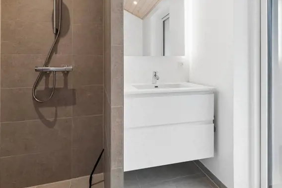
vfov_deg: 64.6
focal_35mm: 19
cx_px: 145
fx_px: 149
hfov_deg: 86.9
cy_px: 94
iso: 200
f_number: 8
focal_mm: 12
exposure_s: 1/13
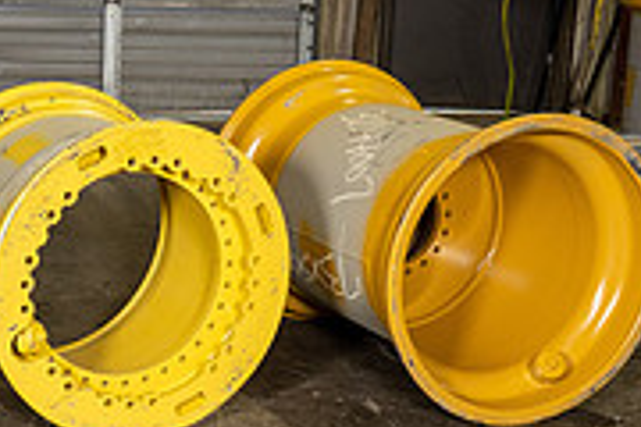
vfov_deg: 13.7
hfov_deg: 19.3
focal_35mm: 100
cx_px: -114
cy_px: 254
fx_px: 1780
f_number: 5.6
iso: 800
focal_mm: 31
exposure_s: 1/60
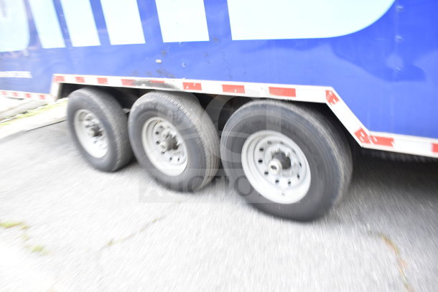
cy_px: 146
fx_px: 383
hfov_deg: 59.5
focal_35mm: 32
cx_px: 219
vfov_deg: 41.7
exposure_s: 1/80
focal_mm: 21
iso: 200
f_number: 4.5
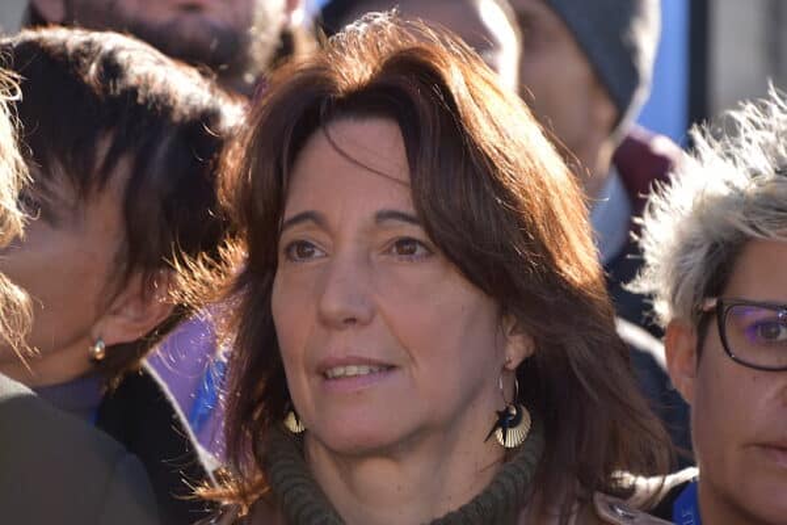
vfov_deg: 5.7
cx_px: 394
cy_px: 262
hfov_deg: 8.6
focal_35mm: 240
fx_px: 5246
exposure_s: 1/200
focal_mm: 160
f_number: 7.1
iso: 100
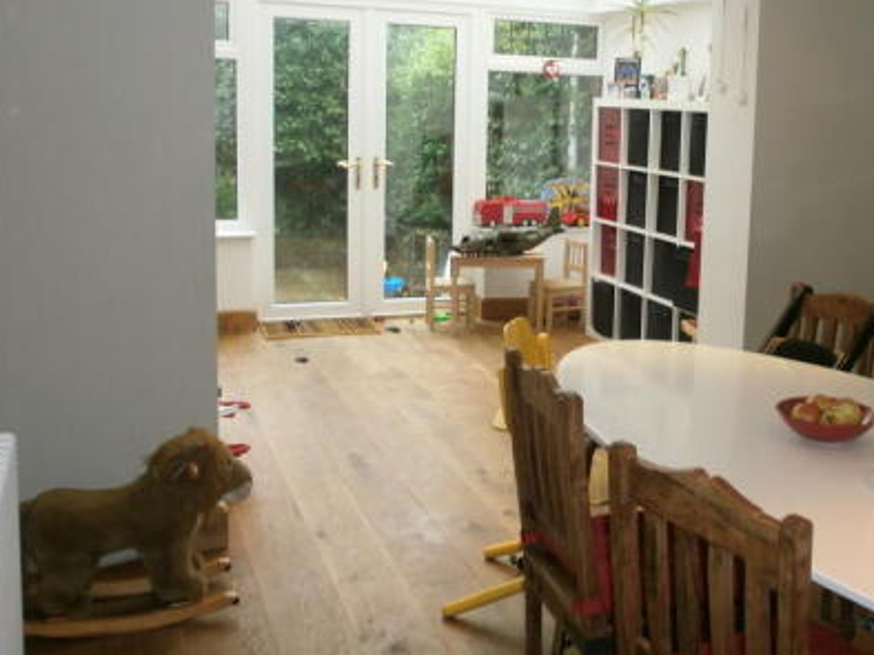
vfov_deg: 35.8
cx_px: 613
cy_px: 252
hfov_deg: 45.8
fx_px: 1009
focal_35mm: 40
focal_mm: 4.8
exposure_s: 1/30
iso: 125
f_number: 2.9
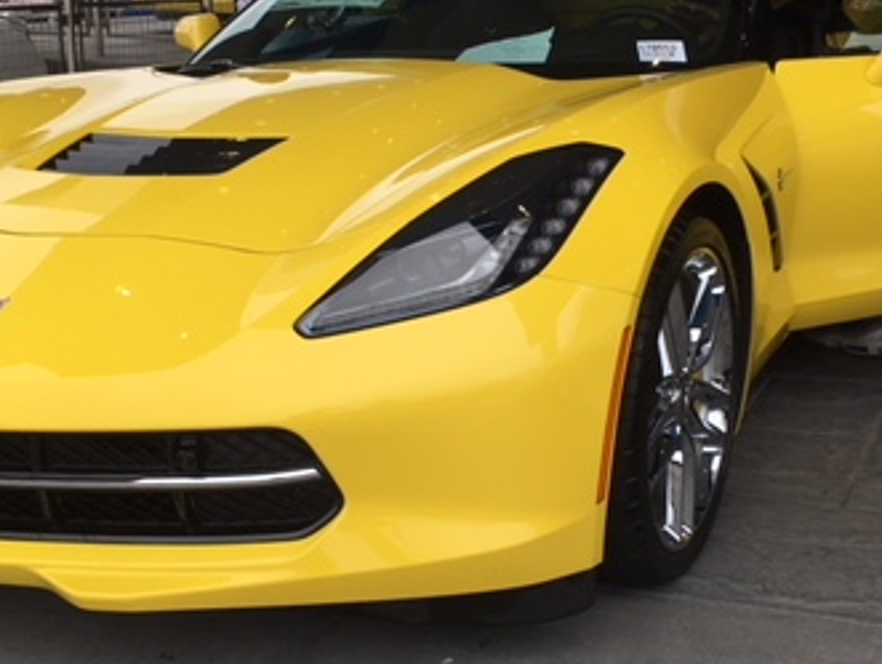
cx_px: 410
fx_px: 1428
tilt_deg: -15.5
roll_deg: +0.1
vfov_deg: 26.1
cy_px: 357
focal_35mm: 56
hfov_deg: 34.3
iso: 25
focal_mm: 4.15
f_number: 2.2
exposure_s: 1/450
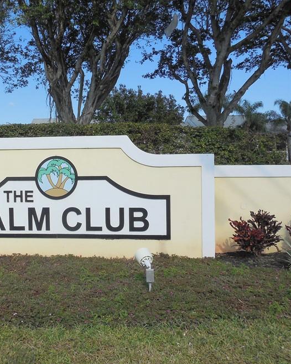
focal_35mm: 38
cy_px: 168
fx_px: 409
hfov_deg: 38.2
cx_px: 75
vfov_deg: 47.9
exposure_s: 1/2000
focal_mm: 4.5
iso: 125
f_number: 3.1
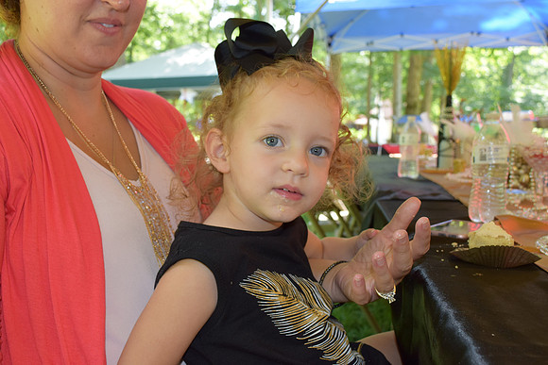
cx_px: 274
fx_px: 571
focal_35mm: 38
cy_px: 182
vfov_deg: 35.5
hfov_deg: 51.3
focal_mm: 25
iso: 500
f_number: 5.6
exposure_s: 1/125
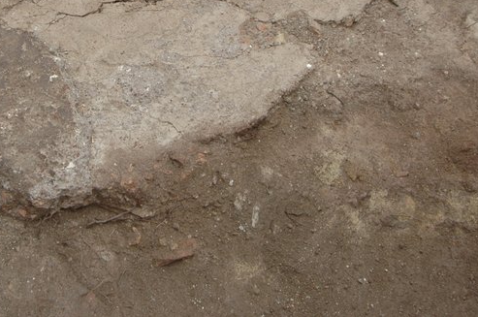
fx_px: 968
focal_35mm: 73
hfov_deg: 27.4
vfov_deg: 18.1
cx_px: 130
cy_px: -1
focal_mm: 24
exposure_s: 1/60
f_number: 4
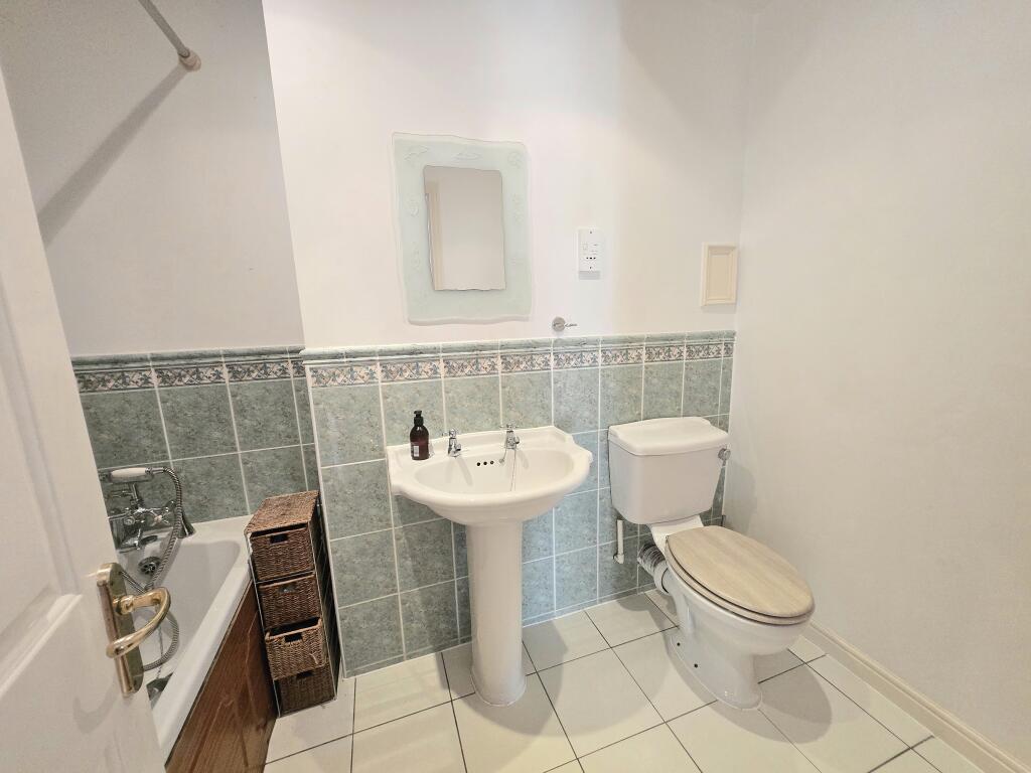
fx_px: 387
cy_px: 386
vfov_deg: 89.9
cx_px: 516
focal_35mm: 13
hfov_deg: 106.2
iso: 320
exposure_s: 1/50.3
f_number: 2.2
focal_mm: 1.7
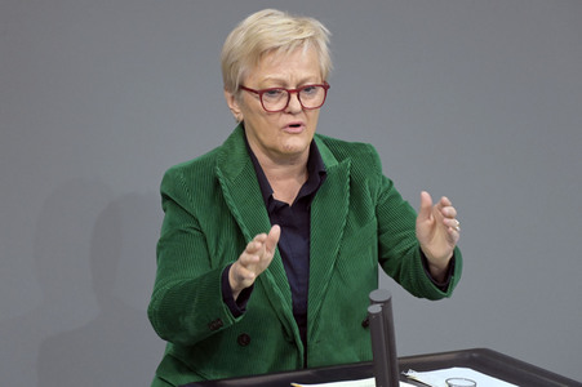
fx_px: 8077
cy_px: 194
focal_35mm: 500
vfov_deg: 2.7
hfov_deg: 4.1
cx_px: 291
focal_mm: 500
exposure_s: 1/400
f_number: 5.6
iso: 12800
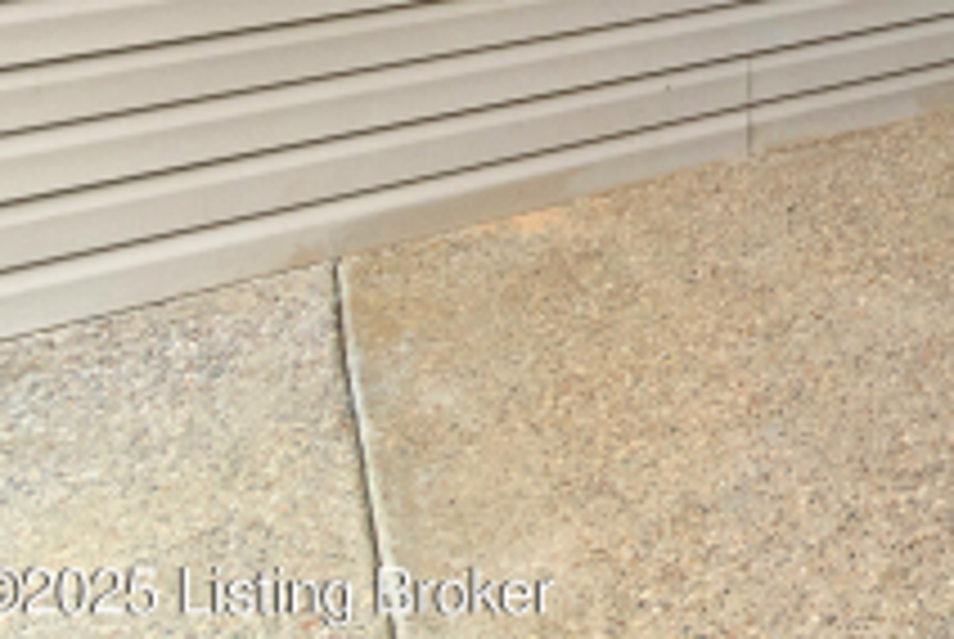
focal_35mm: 53
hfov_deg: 23.1
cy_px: -432
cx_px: 1656
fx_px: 1406
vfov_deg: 20.2
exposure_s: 1/13
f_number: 8
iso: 400
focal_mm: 10
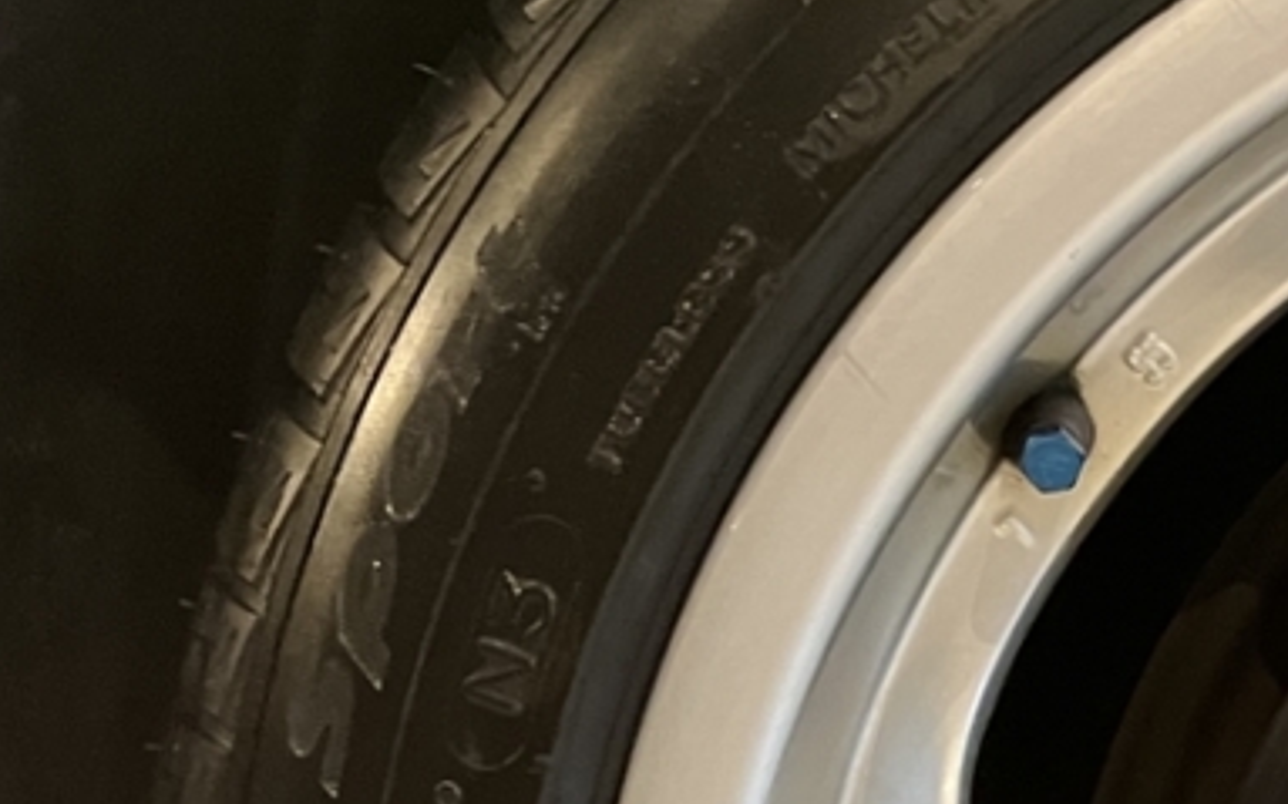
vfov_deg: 13.4
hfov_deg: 19.5
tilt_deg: -8.7
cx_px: 1934
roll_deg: -1.9
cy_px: 1130
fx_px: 3263
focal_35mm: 93
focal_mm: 3.99
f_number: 1.8
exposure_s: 1/50
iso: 125
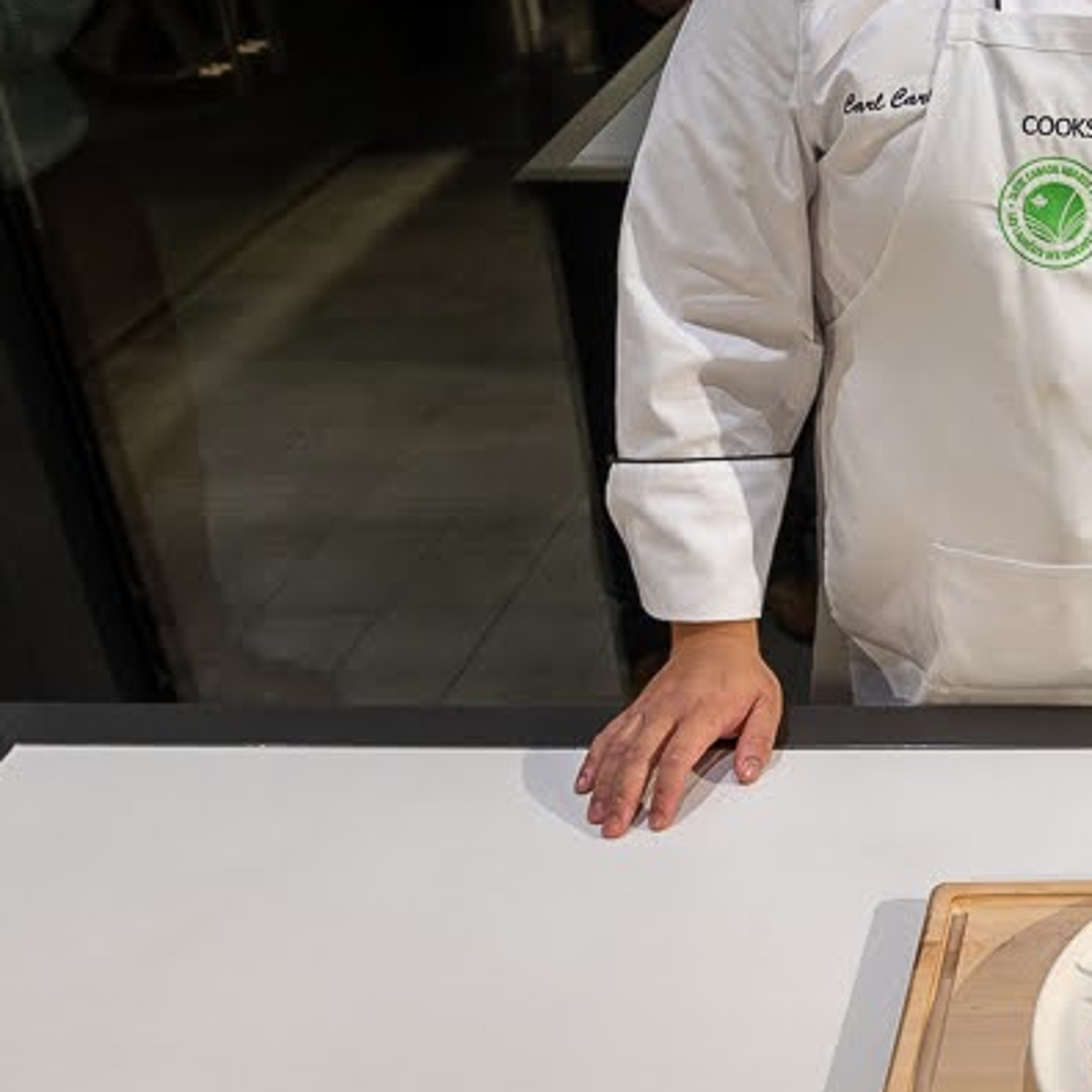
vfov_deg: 29.9
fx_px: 2034
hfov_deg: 26.6
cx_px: 1316
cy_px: 385
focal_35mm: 57
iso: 1000
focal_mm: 24
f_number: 4
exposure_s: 1/125
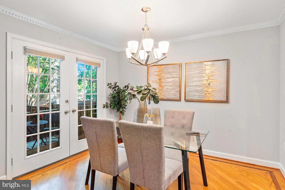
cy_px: 95
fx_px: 150
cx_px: 142
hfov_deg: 86.9
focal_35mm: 19
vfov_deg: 64.6
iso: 800
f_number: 8
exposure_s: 1/60
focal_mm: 19
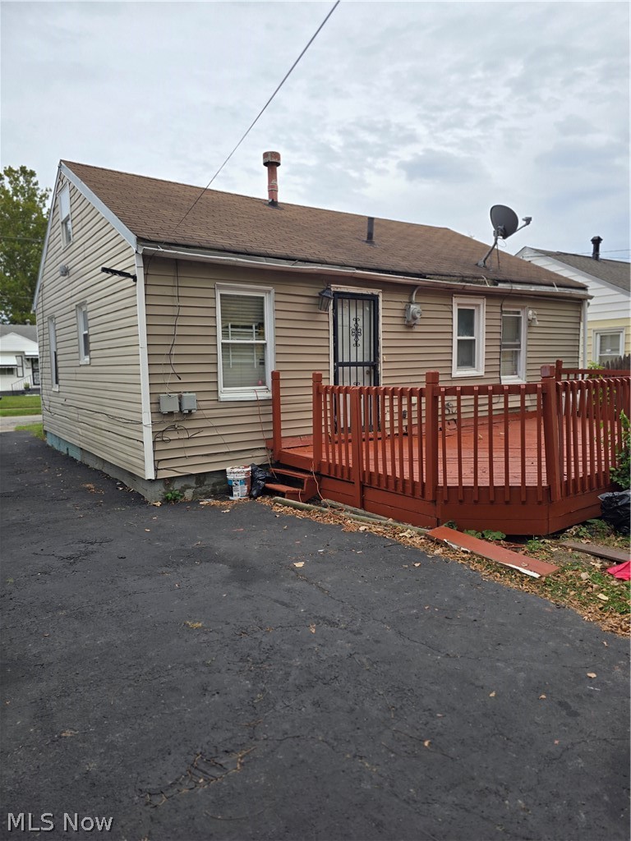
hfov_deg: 58.9
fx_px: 559
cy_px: 420
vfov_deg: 73.9
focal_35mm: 23
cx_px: 316
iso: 12
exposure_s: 1/234
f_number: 1.7
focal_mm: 6.3
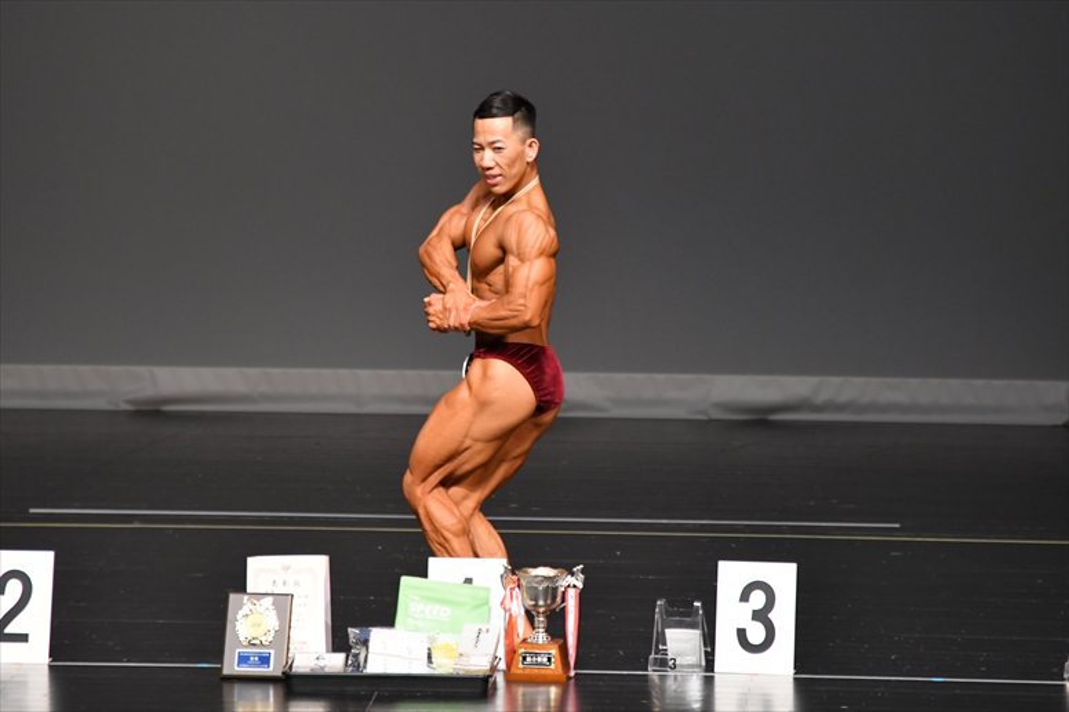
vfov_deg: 4.0
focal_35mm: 345
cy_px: 356
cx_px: 534
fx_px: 10240
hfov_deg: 6.0
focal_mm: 230
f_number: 5.6
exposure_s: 1/400
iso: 2500
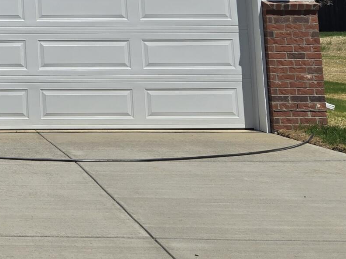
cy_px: -92
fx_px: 870
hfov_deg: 19.2
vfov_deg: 16.0
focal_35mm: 87
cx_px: -196
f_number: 1.8
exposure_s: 1/3483
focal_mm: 5.4
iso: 25
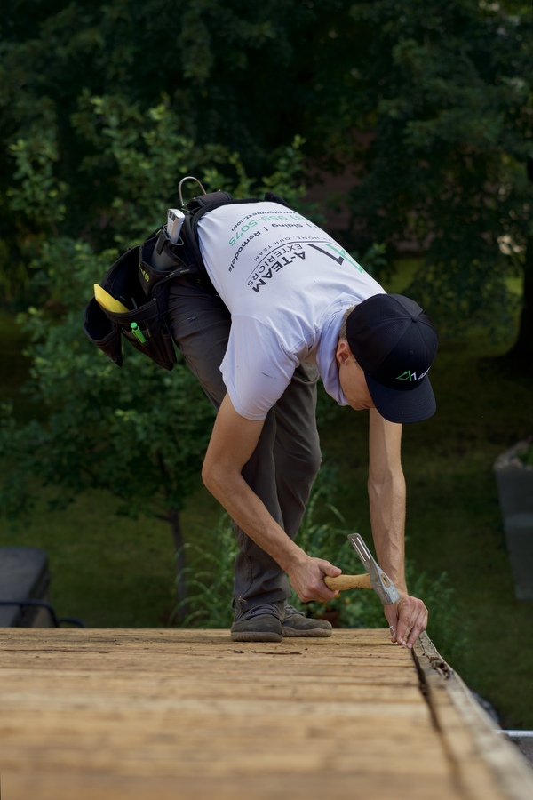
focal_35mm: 75
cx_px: 266
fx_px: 1665
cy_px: 400
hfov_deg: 18.2
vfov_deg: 27.0
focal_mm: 50
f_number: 3.2
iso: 100
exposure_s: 1/500
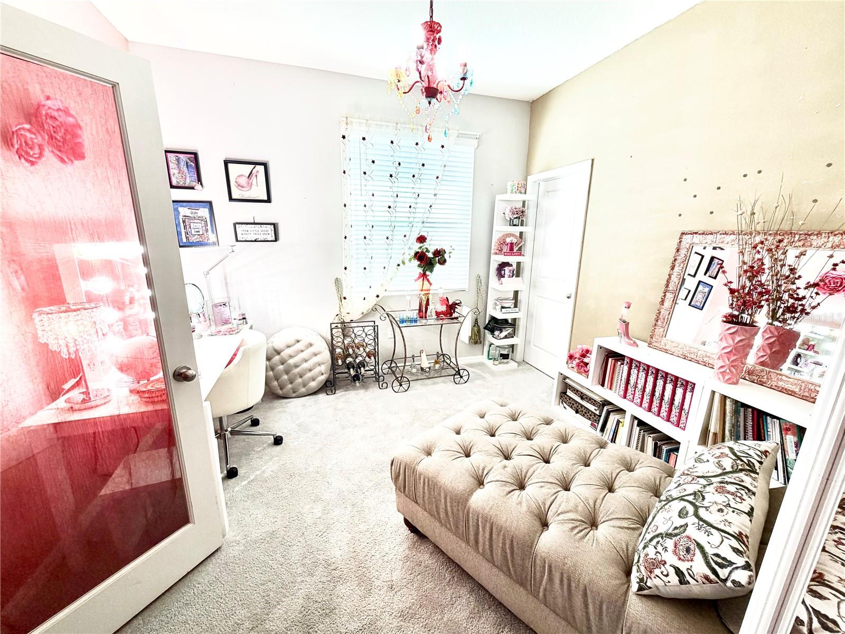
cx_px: 422
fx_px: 342
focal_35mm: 14
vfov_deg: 85.7
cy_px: 317
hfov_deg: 102.1
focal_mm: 2.22
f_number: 2.2
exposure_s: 1/120
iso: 80
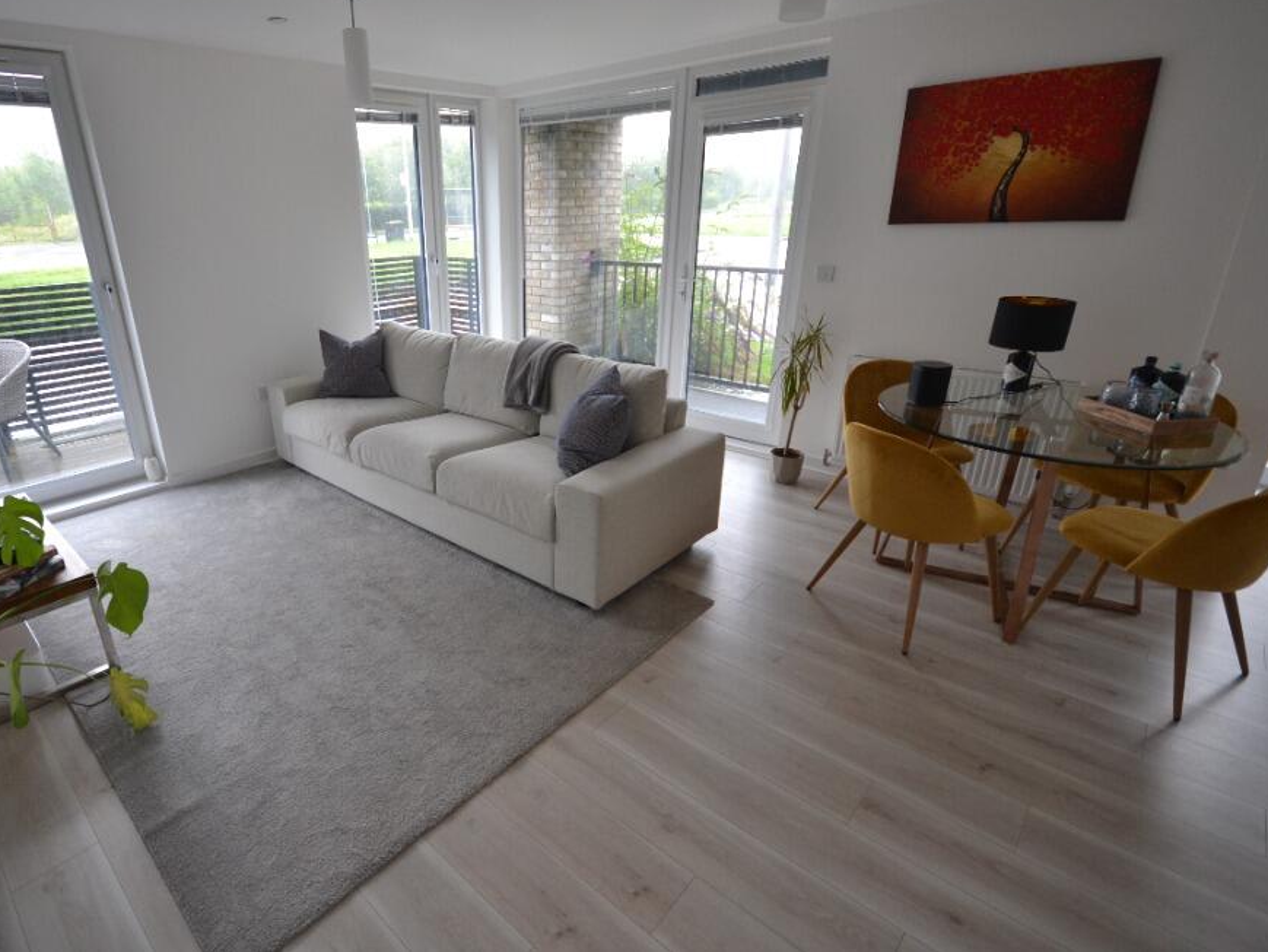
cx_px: 530
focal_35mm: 17
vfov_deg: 74.7
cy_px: 455
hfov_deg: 90.2
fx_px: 623
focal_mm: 10
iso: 400
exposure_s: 1/100
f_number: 5
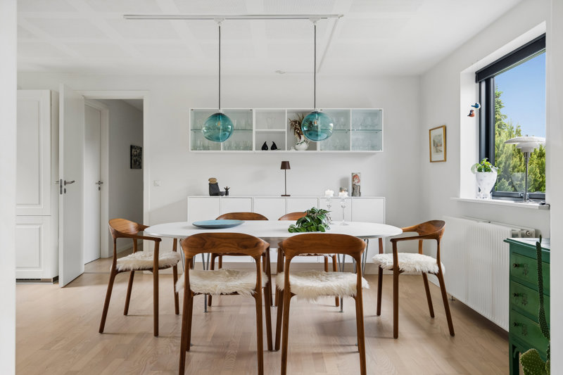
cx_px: 282
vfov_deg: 46.4
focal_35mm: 28
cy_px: 188
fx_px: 438
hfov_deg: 65.5
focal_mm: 28
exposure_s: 1/10
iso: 640
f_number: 8
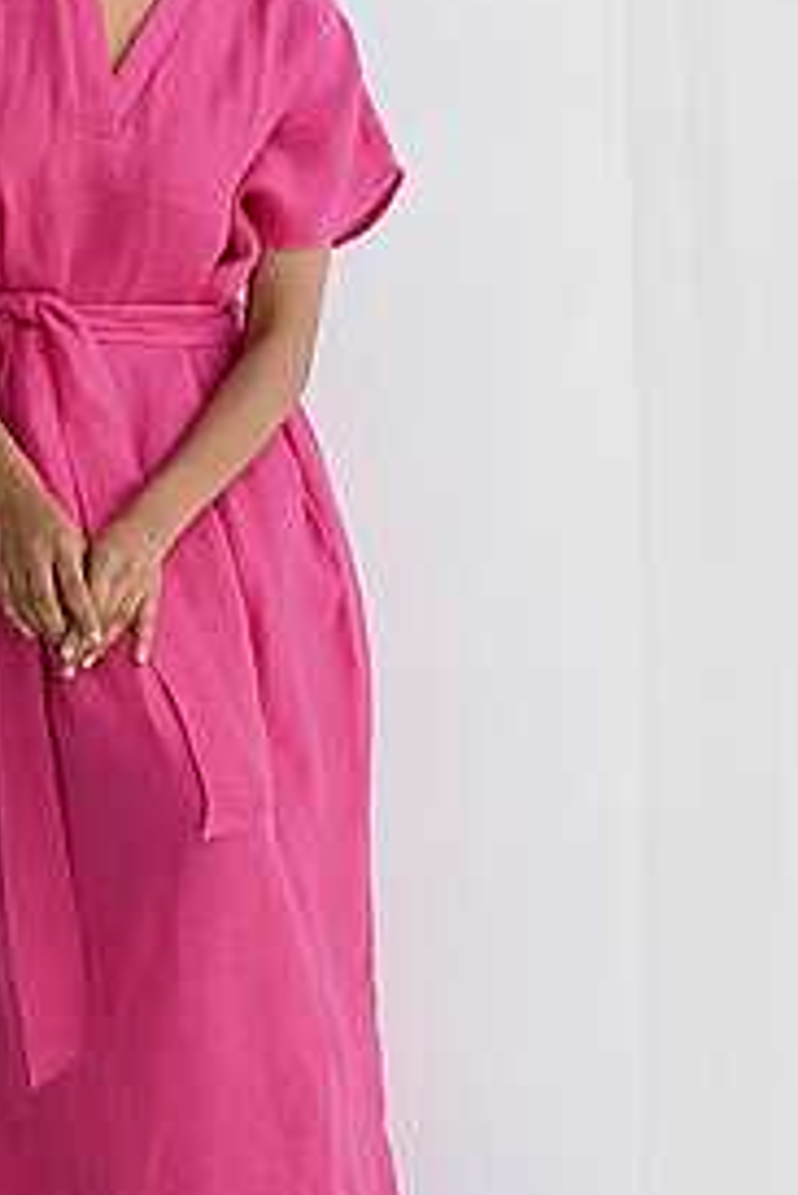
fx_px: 2291
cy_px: 626
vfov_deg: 29.2
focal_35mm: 69
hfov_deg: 19.5
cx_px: 105
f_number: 5
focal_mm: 24
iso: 1000
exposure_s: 1/200
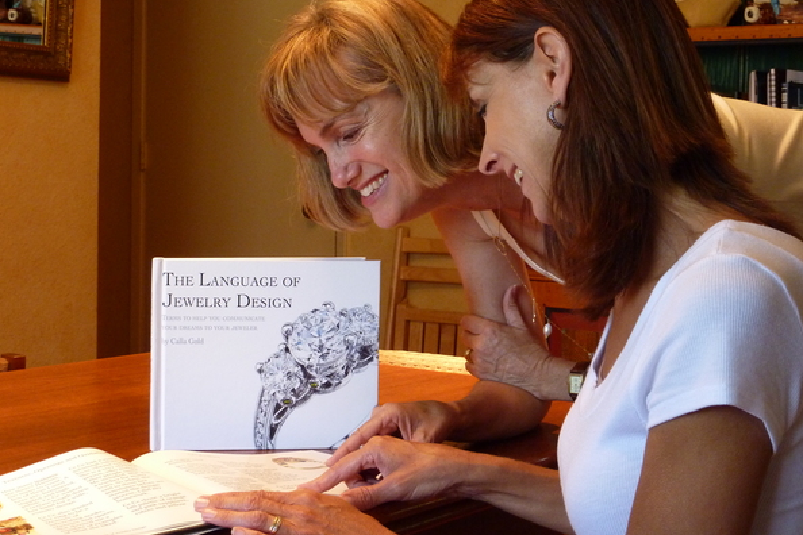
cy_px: 234
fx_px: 1383
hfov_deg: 32.4
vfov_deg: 21.9
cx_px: 400
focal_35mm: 62
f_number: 3.9
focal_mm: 9.7
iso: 400
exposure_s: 1/13
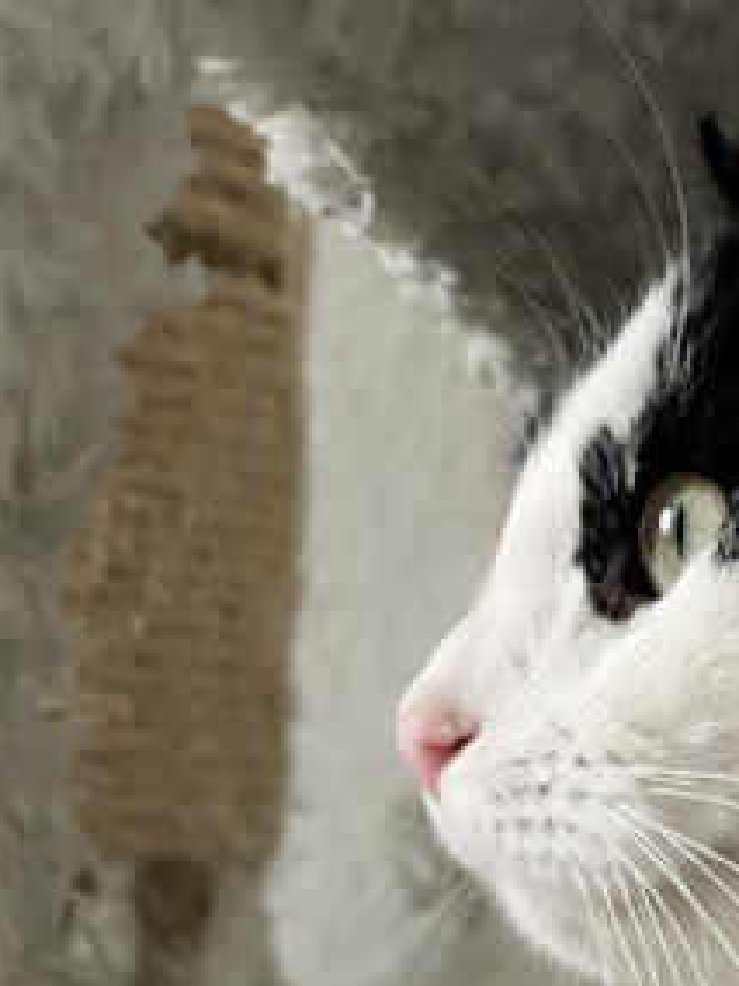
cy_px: 936
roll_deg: -1.4
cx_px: 836
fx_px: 3473
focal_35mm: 122
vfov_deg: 15.9
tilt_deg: +6.4
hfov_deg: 11.9
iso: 250
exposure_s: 1/72
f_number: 2
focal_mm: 6
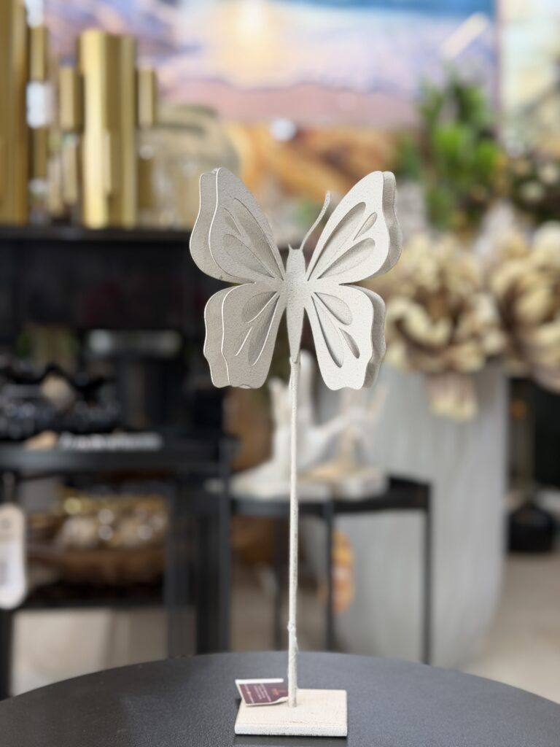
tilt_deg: -1.2
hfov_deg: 30.3
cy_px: 374
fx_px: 1035
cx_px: 280
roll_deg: -1.4
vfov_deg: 39.7
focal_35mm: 48
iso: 125
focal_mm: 6.76
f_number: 1.78
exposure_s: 1/60
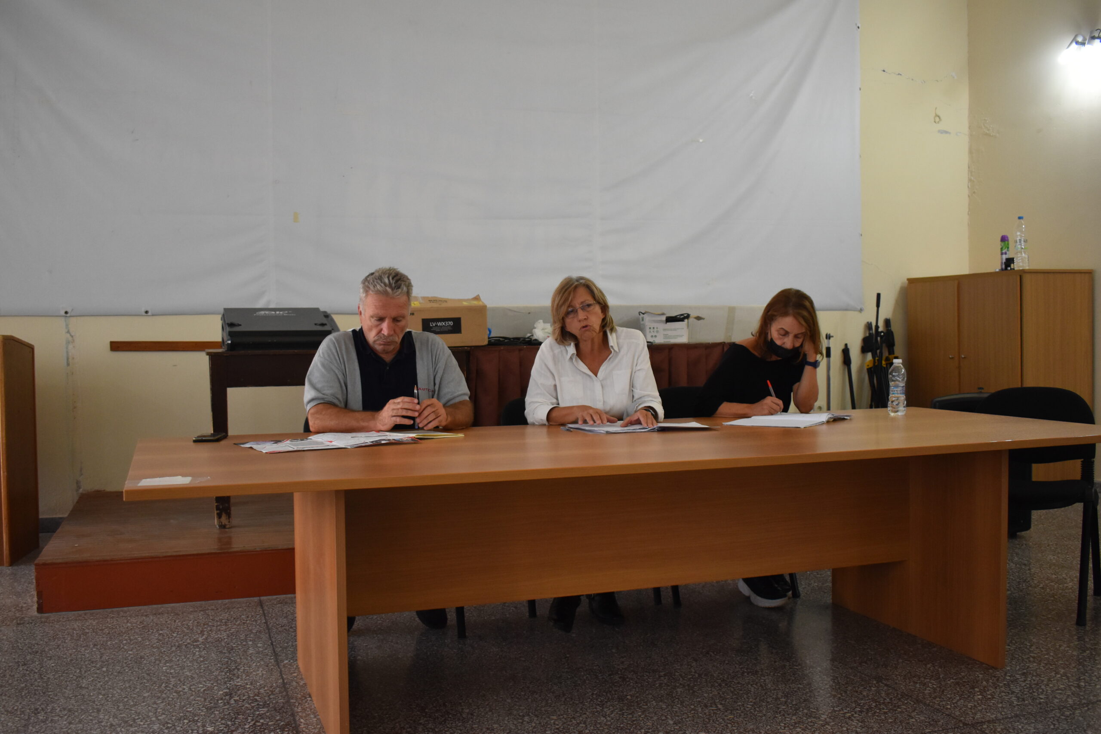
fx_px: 1055
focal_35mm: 34
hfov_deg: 55.1
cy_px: 367
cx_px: 550
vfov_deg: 38.4
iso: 1250
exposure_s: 1/125
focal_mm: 23
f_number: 3.8
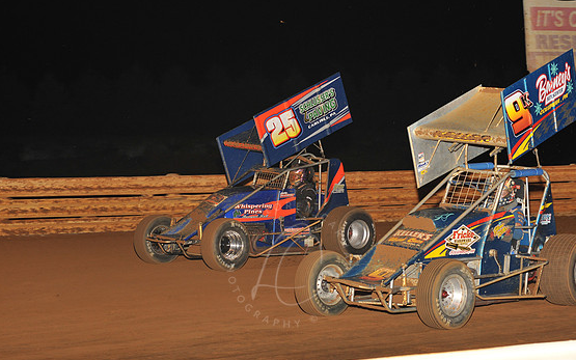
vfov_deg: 13.3
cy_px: 169
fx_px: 1539
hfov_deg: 21.2
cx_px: 289
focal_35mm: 98
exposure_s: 1/320
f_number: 6.3
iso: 1000
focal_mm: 92
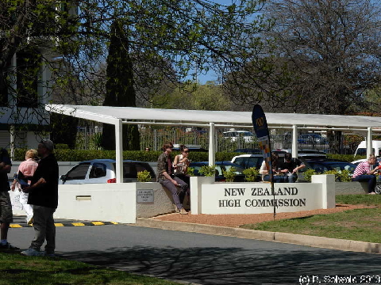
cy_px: 142
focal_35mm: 112
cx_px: 190
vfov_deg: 13.2
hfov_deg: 17.6
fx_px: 1233
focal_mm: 18.6
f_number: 7.1
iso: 79
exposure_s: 1/443
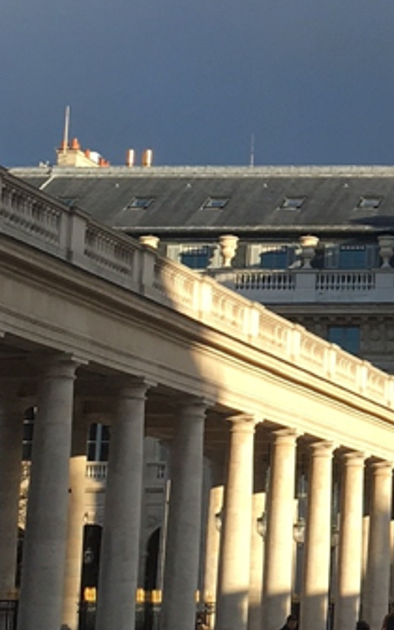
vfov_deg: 17.8
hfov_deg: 10.3
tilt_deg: +10.6
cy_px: 238
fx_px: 2010
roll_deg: -1.1
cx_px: 792
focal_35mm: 117
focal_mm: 4.15
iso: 25
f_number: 2.2
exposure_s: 1/845
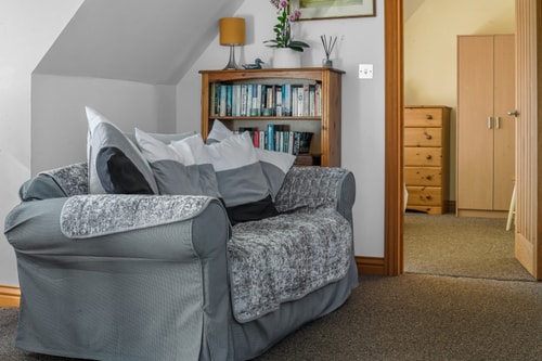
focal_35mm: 50
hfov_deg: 39.6
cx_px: 271
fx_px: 752
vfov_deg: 27.0
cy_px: 180
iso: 400
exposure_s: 1
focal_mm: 50
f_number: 16
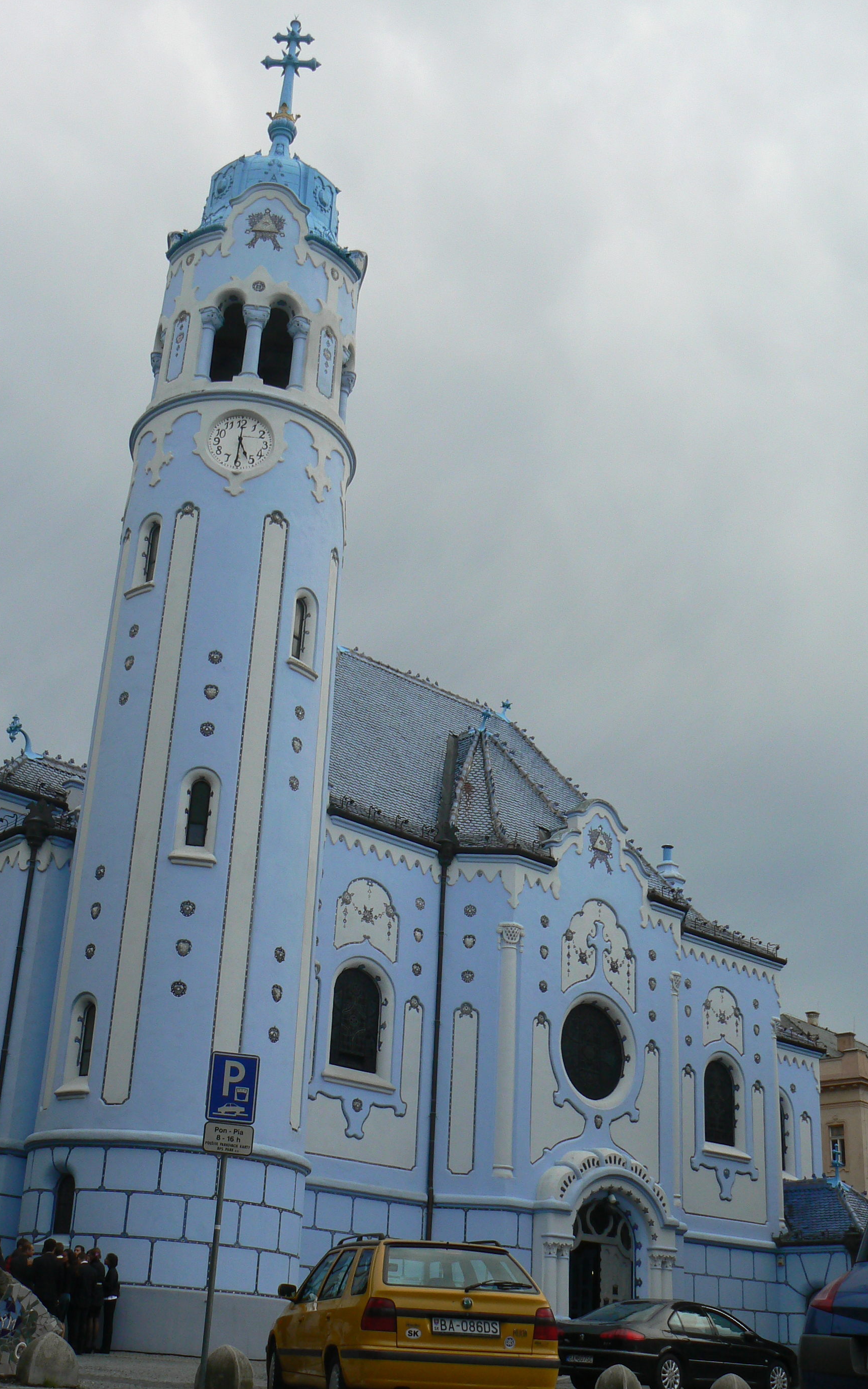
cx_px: 358
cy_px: 683
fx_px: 1476
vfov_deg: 50.4
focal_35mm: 39
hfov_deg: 32.7
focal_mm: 6
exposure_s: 1/250
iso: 80
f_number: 5.6
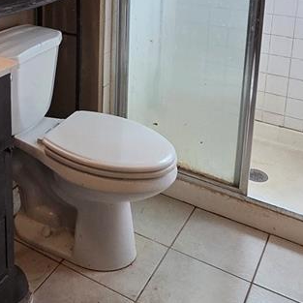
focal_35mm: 44
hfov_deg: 37.2
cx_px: 69
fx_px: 436
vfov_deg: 34.9
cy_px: 3
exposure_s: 1/120
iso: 250
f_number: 2.2
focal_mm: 2.2
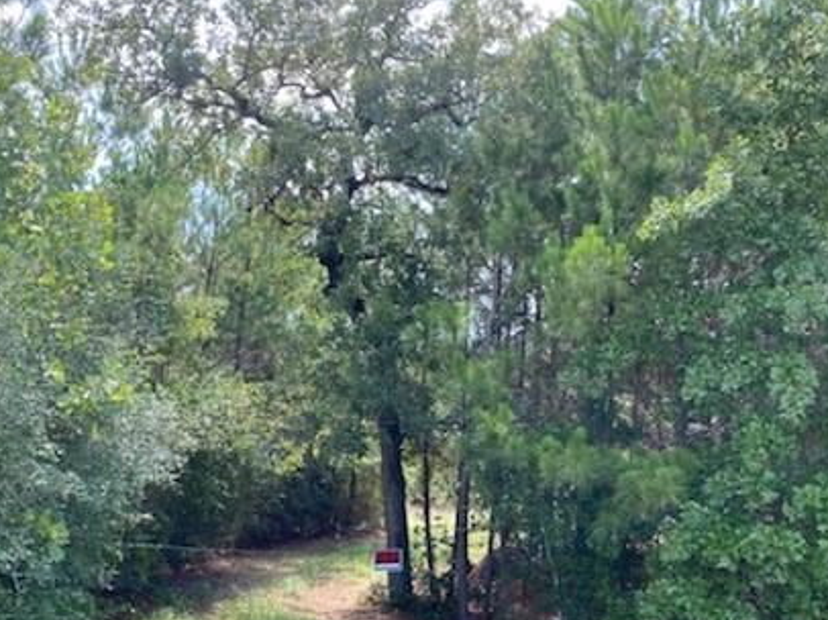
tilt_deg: +3.3
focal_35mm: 41
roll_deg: -3.9
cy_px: 416
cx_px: 349
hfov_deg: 45.6
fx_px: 980
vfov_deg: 34.8
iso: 32
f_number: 1.8
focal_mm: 4.25
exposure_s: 1/439
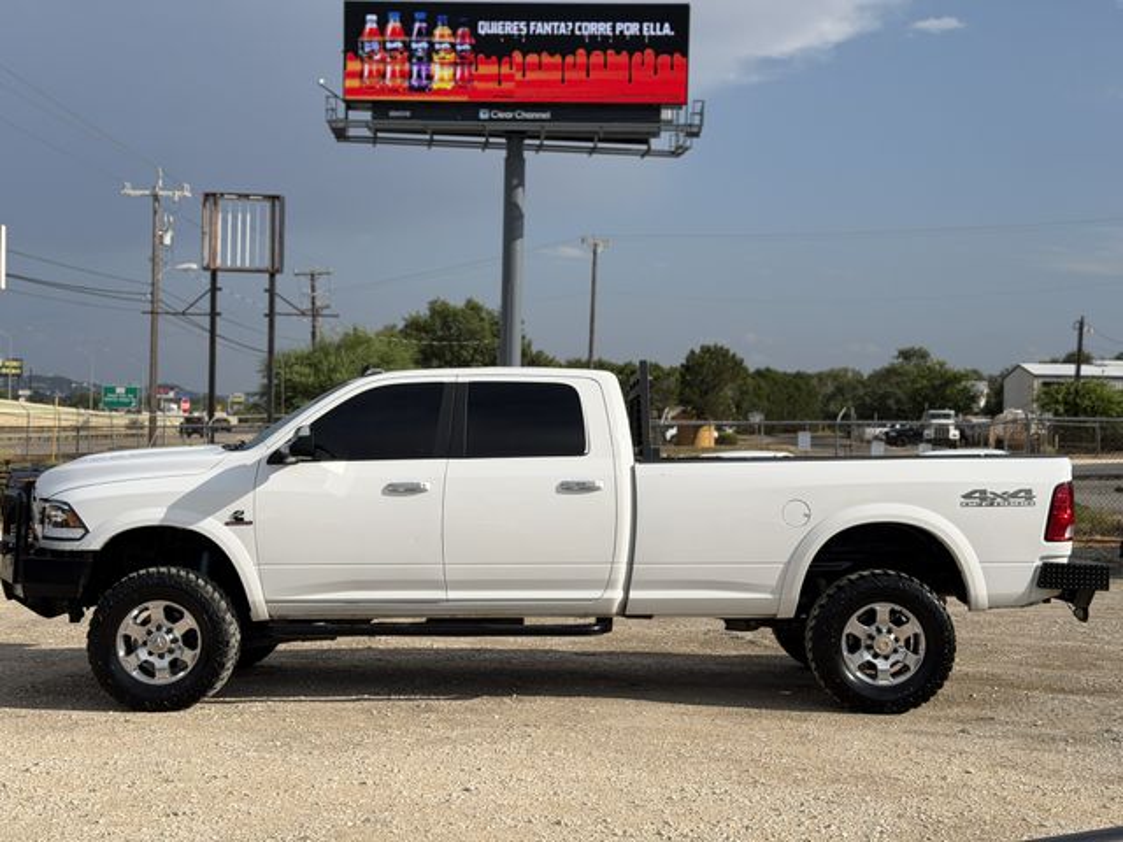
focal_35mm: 48
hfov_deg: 39.7
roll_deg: -1.4
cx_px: 562
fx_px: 1557
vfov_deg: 30.3
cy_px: 421
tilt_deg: -1.5
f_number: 1.78
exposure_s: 1/7874
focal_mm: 6.76
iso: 64
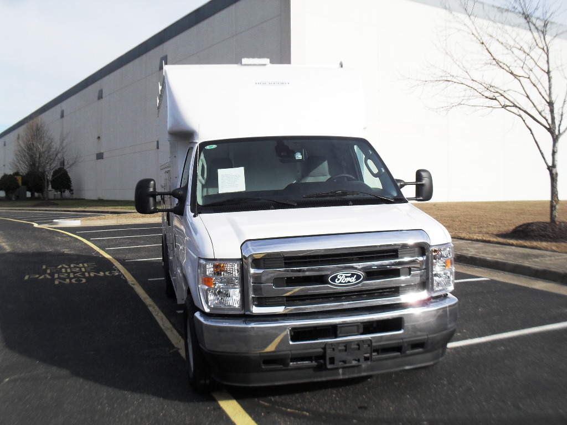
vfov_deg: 40.7
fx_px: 573
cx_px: 284
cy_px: 212
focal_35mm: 35
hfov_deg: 52.6
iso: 100
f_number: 8.4
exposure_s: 1/180
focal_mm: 6.3
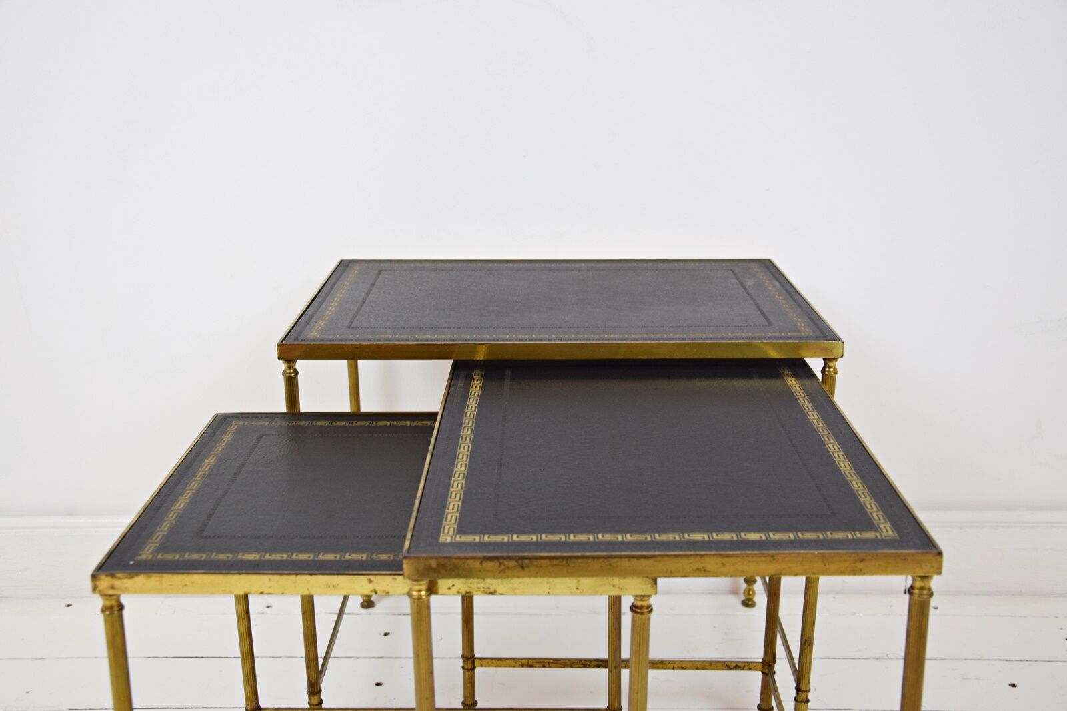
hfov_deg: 49.5
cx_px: 534
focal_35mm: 39
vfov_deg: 34.2
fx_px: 1156
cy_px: 356
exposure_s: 1/100
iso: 400
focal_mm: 26
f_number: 5
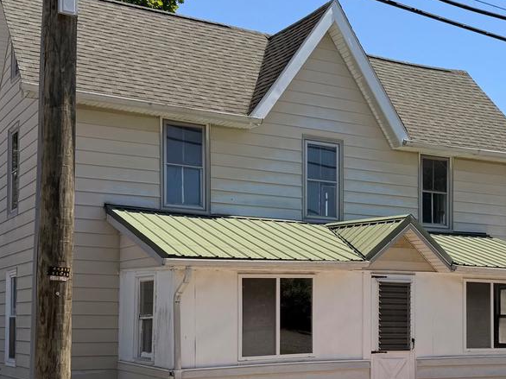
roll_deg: +1.6
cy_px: 309
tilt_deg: -0.2
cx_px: 376
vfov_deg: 24.4
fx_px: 862
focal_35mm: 59
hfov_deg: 32.1
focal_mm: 6.76
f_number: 1.78
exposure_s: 1/4975
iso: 80
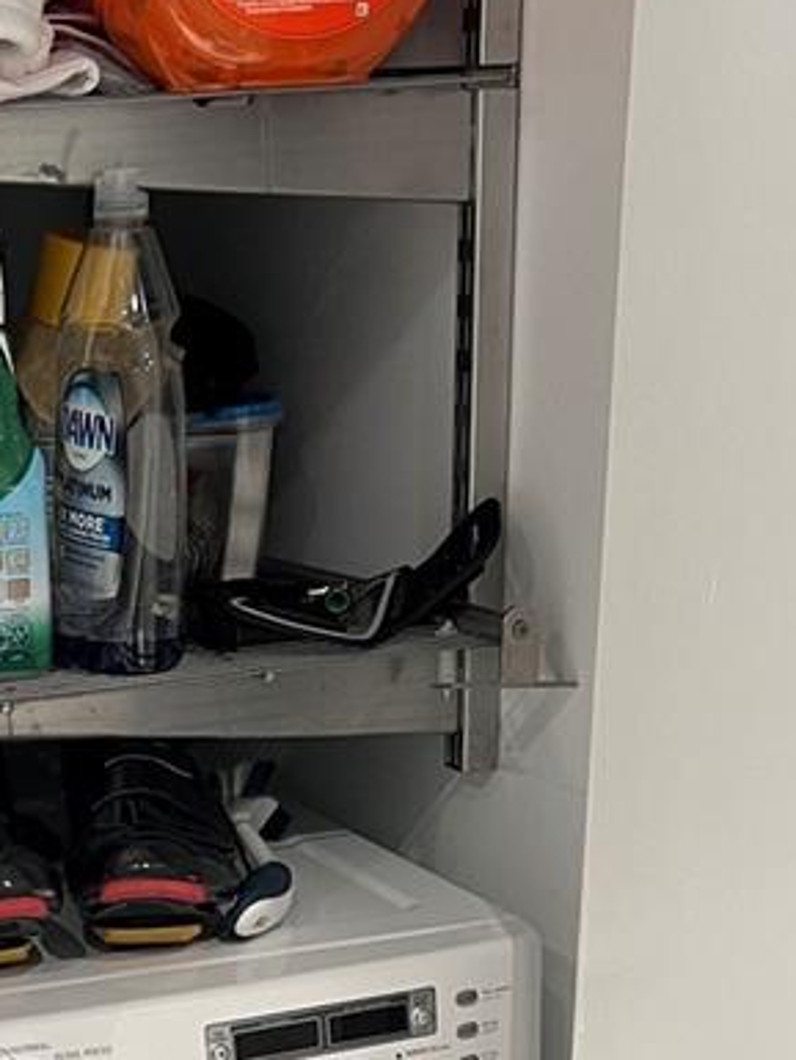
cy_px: 1043
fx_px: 2482
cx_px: -242
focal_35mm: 81
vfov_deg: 23.2
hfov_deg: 17.1
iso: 125
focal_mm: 5.7
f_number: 1.5
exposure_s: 1/60
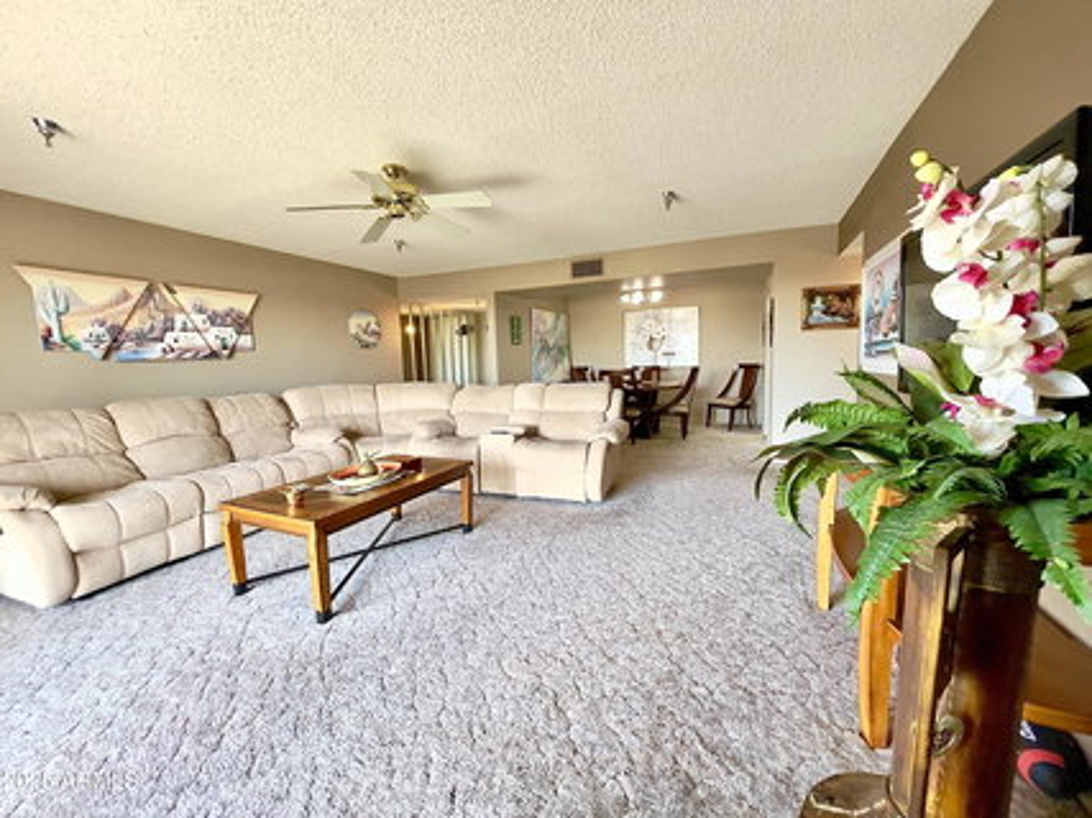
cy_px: 409
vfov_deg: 89.9
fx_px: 410
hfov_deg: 106.2
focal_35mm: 13
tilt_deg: -6.5
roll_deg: +1.3
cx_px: 546
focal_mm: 1.54
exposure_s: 1/120
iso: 250
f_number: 2.4
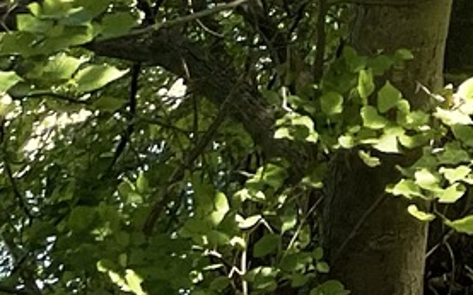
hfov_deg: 8.7
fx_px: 2462
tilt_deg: +2.2
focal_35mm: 191
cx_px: 1489
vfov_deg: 6.3
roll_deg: +0.5
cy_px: -597
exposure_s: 1/202
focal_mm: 5.1
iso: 32
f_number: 1.6
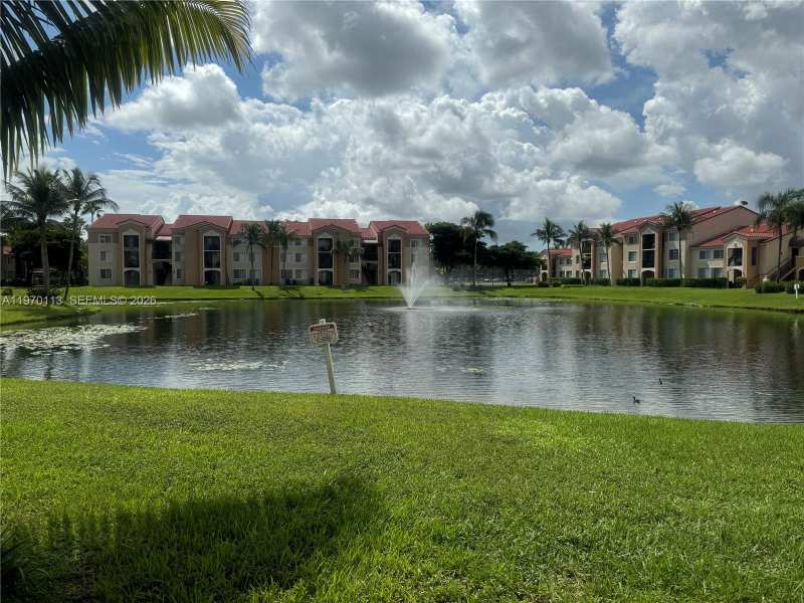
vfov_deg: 56.8
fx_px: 557
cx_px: 402
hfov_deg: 71.6
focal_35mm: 24
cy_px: 302
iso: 80
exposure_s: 1/10417
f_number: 1.78
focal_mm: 6.76
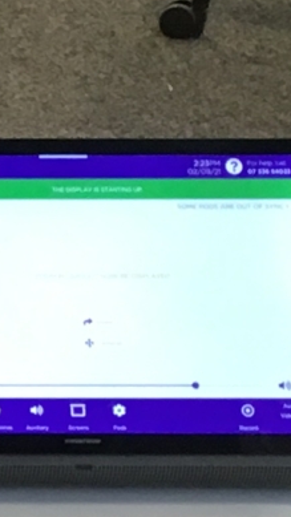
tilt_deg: -32.9
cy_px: 541
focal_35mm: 208
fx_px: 2851
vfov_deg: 10.3
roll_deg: -0.4
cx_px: -807
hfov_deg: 5.3
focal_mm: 4.15
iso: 100
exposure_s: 1/33
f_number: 2.2
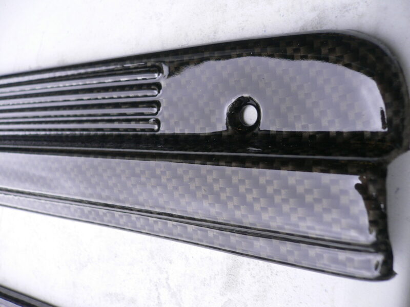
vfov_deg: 40.7
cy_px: 154
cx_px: 205
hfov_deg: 52.6
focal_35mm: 35
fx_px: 415
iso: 100
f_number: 2.8
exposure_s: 1/80
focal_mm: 5.8
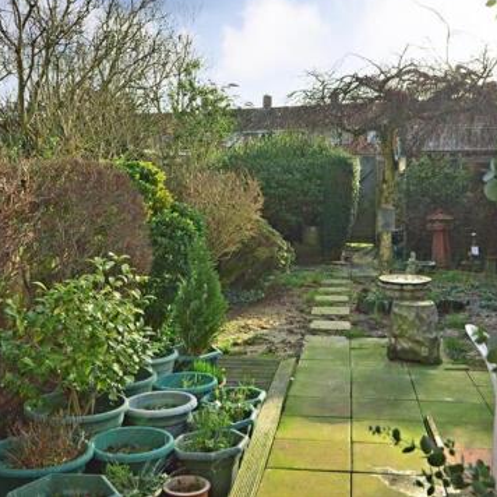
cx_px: 230
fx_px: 763
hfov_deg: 36.0
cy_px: 195
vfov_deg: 35.9
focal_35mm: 47
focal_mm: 20
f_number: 5.6
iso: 400
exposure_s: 1/250
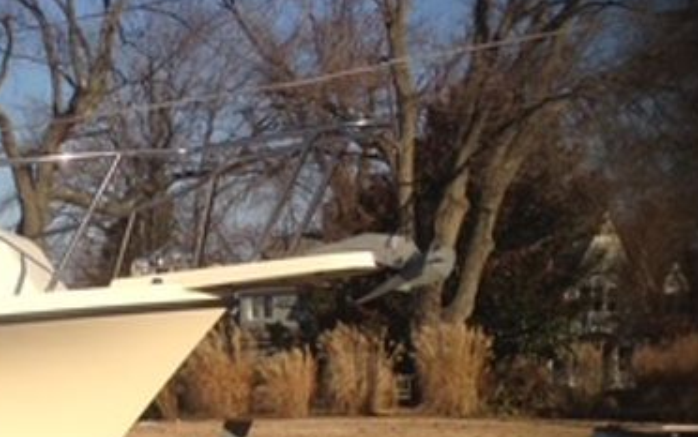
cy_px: 463
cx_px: -148
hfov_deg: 19.2
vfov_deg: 12.7
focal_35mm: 102
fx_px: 1941
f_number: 2.4
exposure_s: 1/2208
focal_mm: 4.28
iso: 50
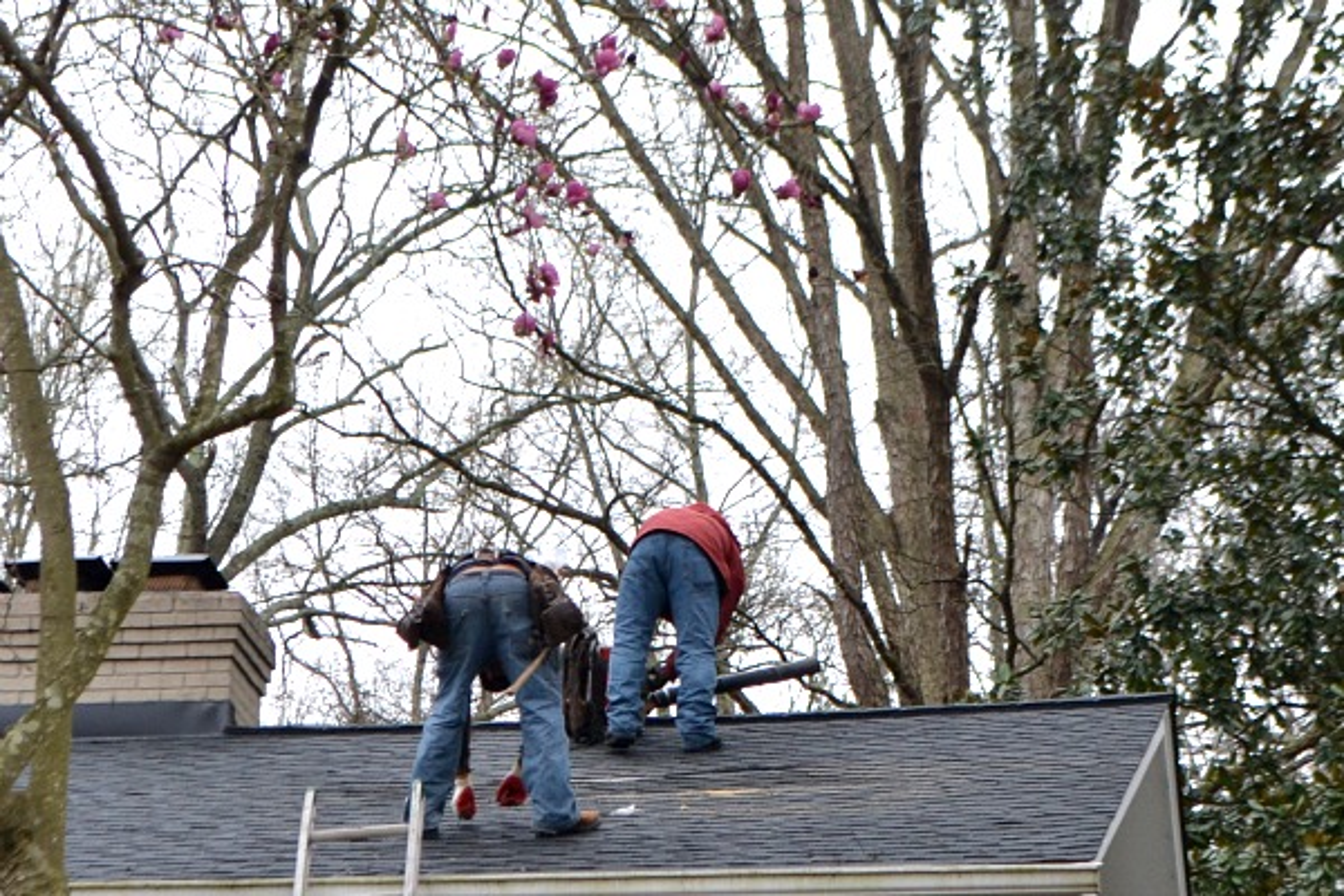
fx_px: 2352
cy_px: 448
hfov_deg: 31.9
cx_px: 672
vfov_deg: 21.6
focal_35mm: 63
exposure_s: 1/125
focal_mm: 42
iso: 360
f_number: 5.6
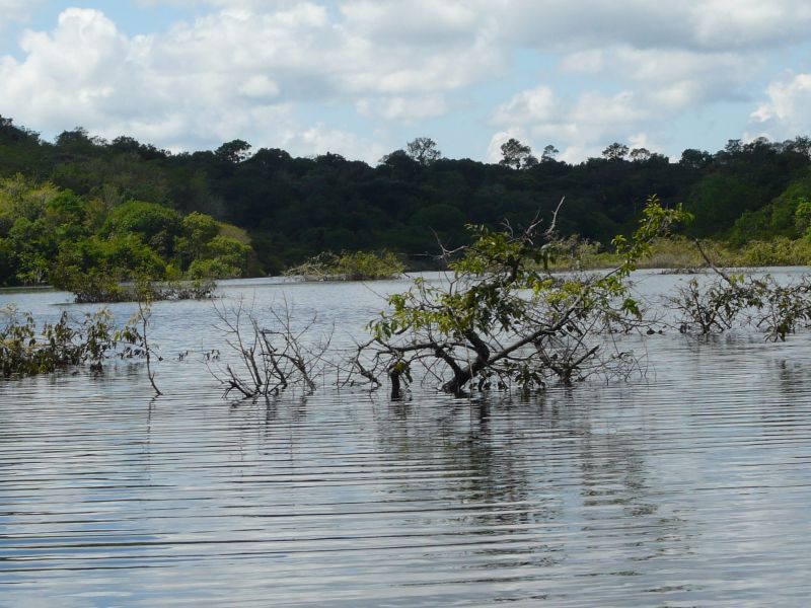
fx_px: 2647
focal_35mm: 113
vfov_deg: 13.1
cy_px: 304
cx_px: 406
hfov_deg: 17.4
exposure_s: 1/1000
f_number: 4.5
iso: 100
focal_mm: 11.7
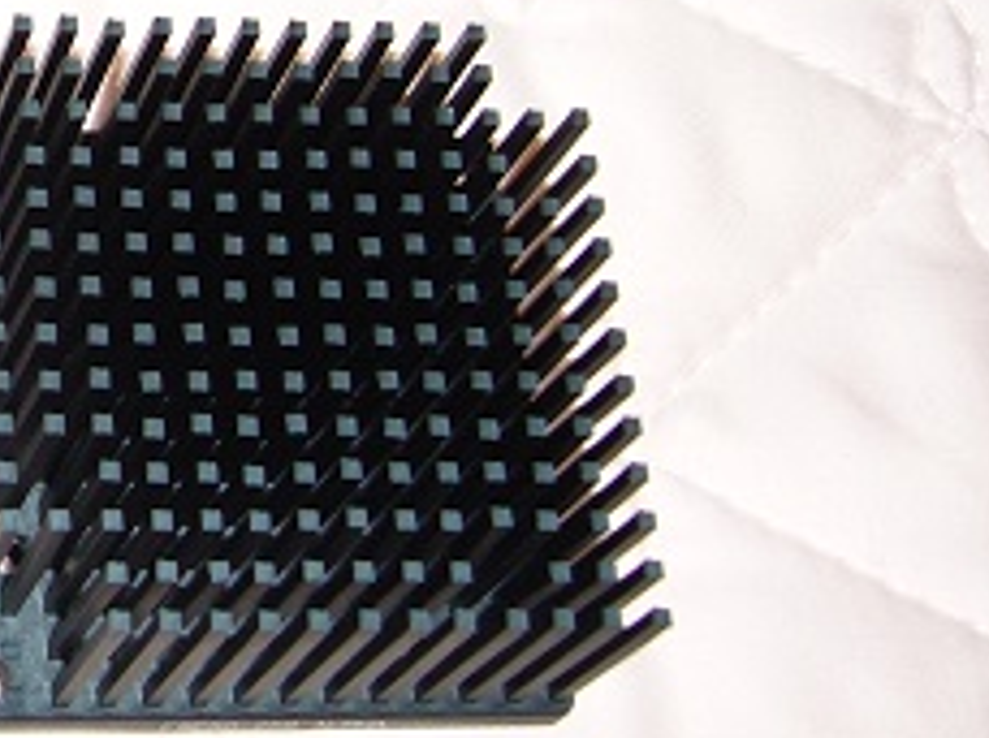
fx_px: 2796
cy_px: 4
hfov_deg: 18.7
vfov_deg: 14.8
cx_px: -289
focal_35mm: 98
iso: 80
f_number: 2.8
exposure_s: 1/30
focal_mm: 5.8
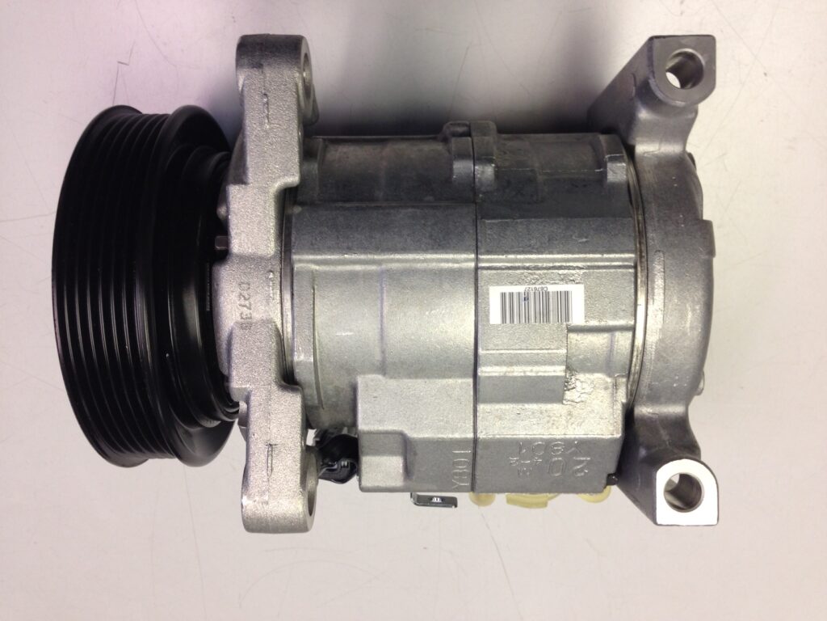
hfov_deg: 55.4
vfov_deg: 42.9
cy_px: 310
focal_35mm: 33
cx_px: 414
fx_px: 788
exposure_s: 1/20
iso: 64
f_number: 2.4
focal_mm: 4.12
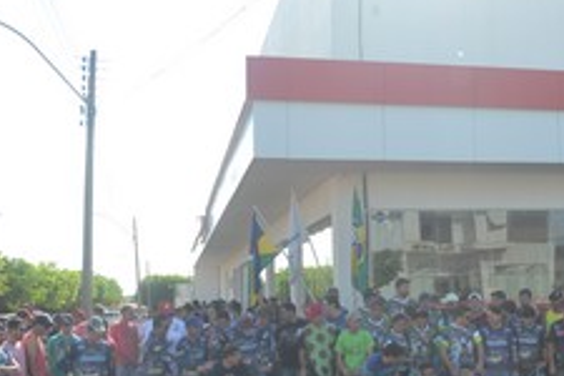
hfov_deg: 32.3
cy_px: 221
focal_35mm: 60
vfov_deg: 22.6
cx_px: 469
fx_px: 940
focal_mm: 20
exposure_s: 1/200
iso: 100
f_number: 7.1
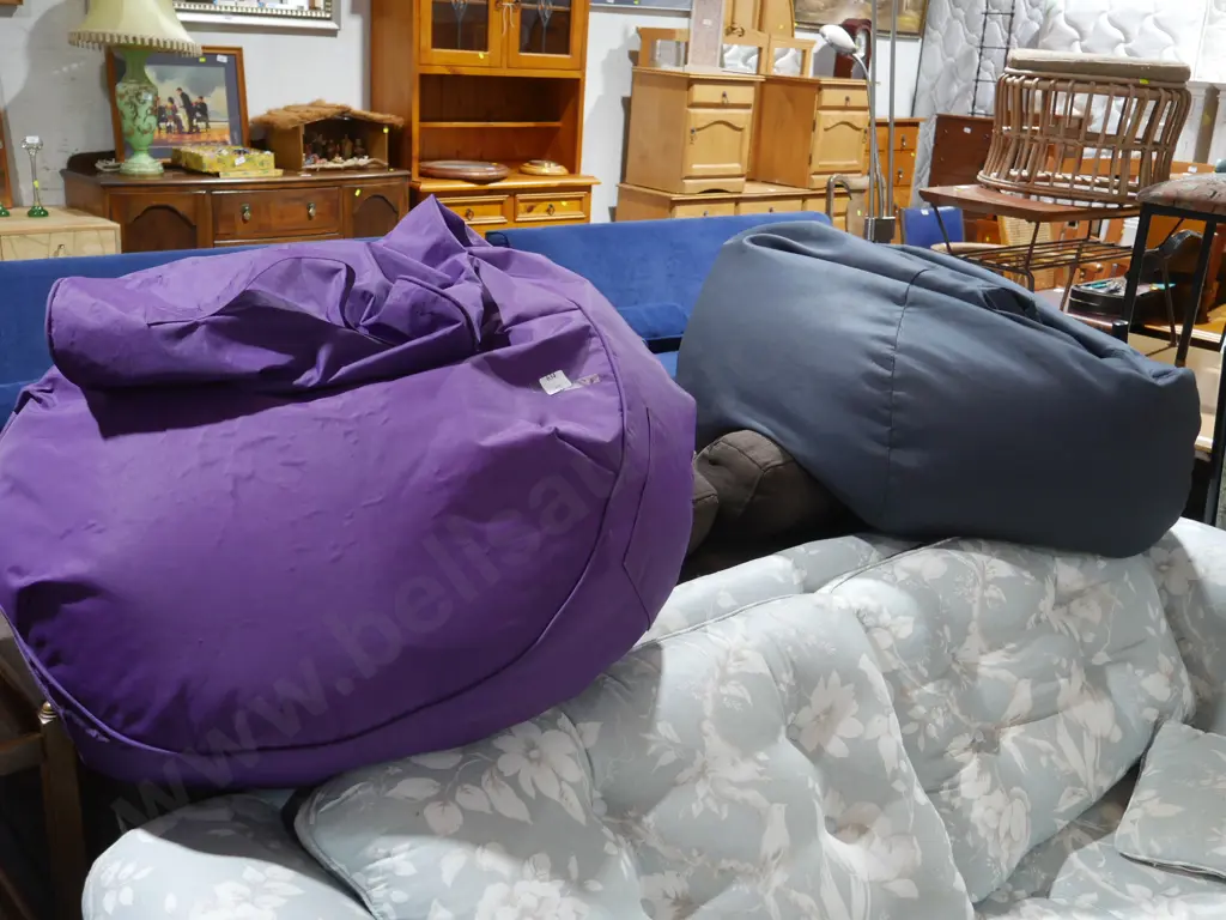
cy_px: 460
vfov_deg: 39.7
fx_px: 1275
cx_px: 613
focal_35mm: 36
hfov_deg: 51.4
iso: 800
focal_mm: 18
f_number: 4
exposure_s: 1/60
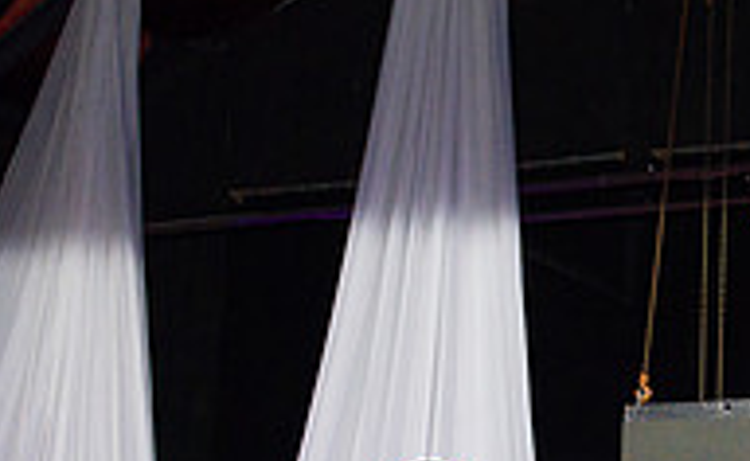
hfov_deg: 16.0
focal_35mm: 130
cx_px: 649
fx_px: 2645
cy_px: 724
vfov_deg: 9.6
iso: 4000
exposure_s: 1/160
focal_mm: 31
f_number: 5
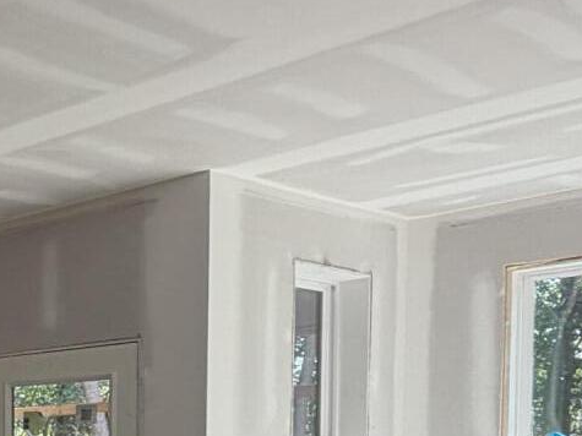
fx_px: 992
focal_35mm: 59
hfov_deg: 22.9
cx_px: -395
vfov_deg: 23.0
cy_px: 509
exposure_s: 1/121
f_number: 2.2
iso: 64
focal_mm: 2.22
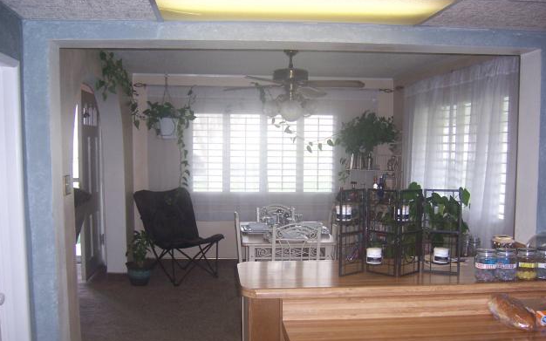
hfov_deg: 50.4
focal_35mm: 39
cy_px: 206
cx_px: 276
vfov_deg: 32.6
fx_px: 580
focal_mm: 6.2
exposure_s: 1/60
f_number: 2.8
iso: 125
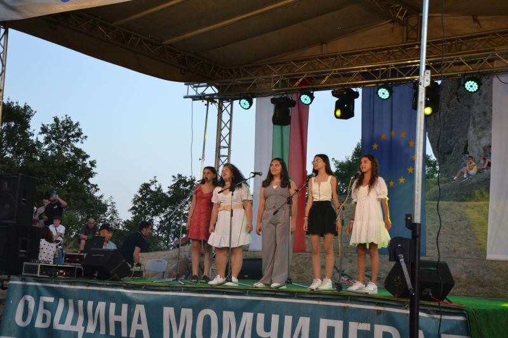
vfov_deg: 22.6
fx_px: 846
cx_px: 254
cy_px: 169
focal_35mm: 60
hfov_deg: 33.4
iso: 400
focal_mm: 40
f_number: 4.8
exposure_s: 1/100
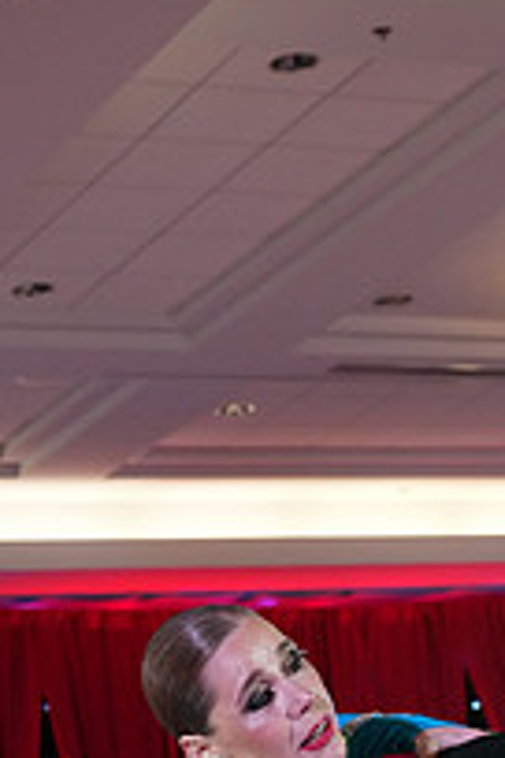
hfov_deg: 10.7
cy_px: 1055
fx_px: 2693
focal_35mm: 128
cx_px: 451
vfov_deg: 15.1
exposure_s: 1/250
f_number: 5
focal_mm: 45
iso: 2500
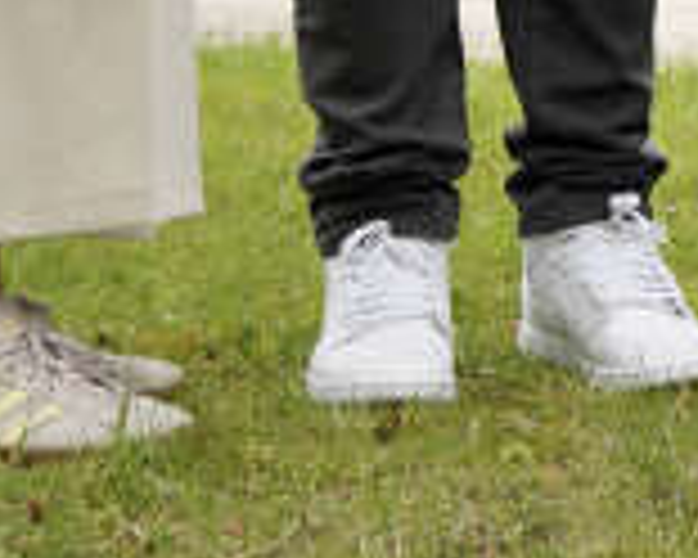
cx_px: 1220
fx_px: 4875
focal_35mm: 236
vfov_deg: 6.2
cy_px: -808
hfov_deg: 7.9
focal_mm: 42
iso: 100
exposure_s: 1/250
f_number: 4
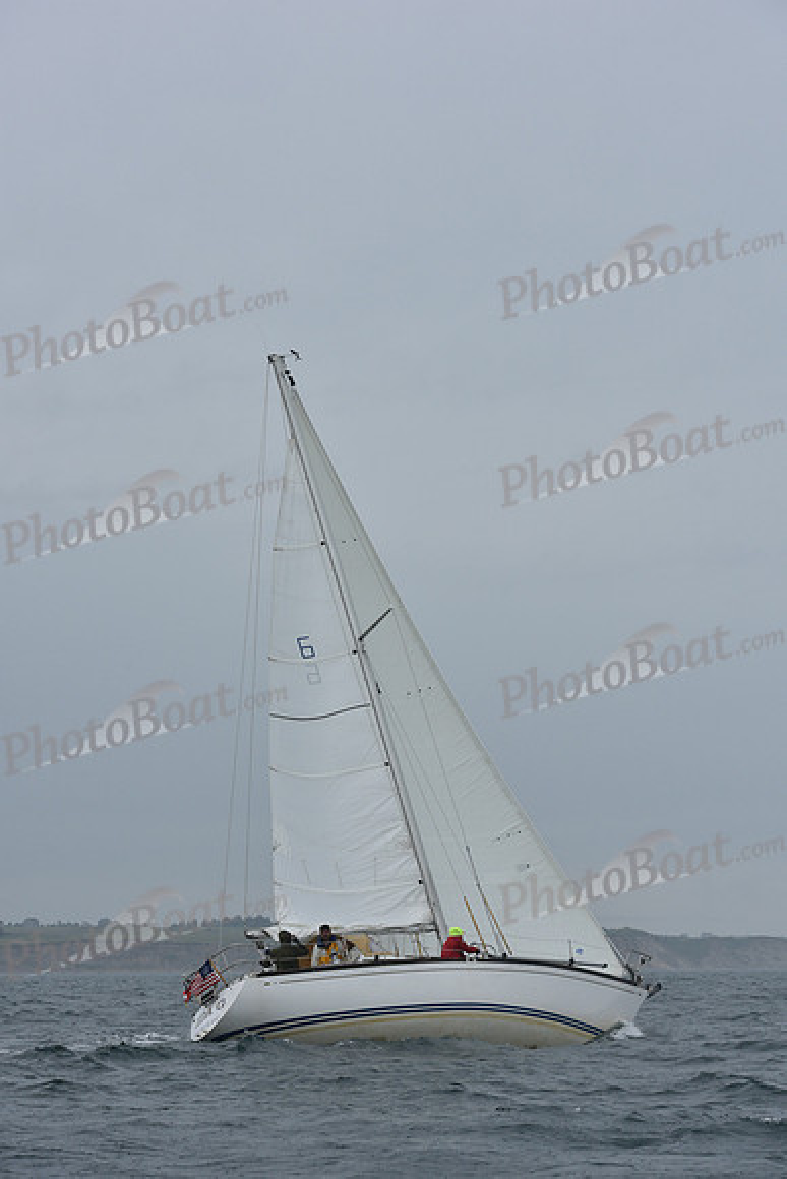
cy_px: 590
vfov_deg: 24.8
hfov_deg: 16.7
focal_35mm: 82
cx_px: 394
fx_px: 2687
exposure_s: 1/1000
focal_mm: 82
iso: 320
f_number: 8
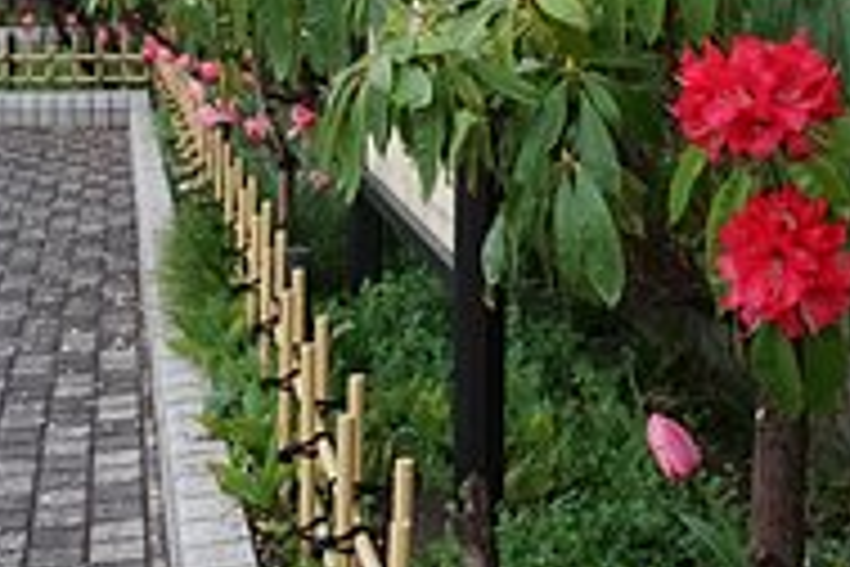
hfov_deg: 30.4
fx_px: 1535
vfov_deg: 20.1
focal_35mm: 65
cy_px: -45
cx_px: 648
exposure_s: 1/160
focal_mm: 16
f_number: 3.5
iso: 1600
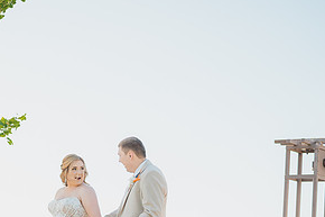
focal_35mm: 100
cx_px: 17
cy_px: 213
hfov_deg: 19.9
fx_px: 902
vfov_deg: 13.5
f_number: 1.8
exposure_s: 1/2000
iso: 125
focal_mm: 50
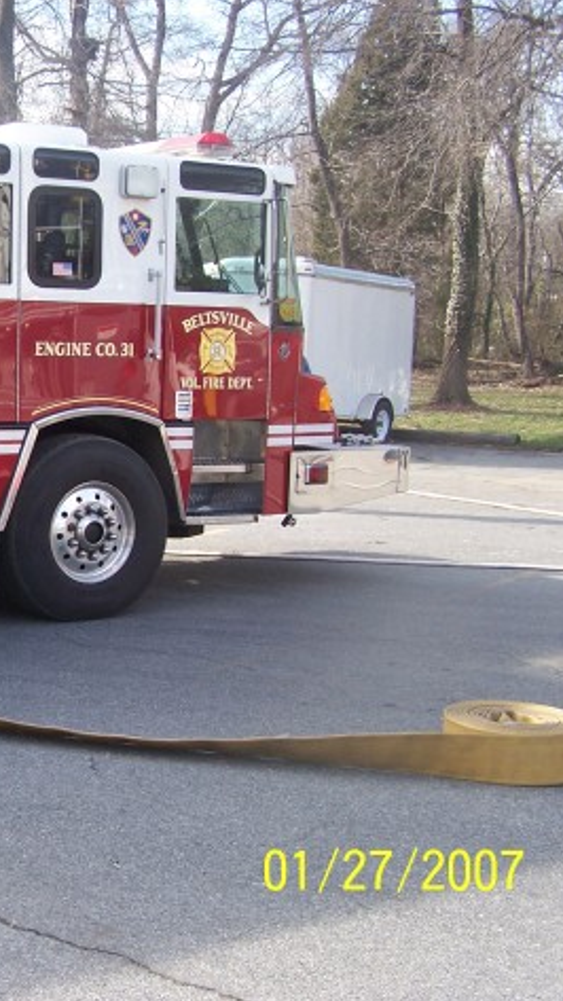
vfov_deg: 37.2
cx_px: -78
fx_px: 1486
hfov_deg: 20.3
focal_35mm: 56
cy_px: 497
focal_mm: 6.3
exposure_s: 1/250
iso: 80
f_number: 2.8
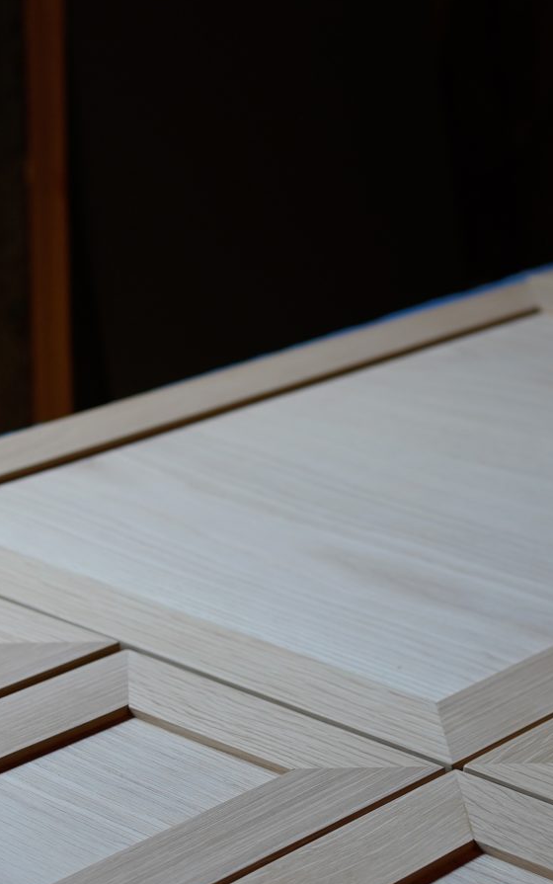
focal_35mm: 102
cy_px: 646
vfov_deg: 20.3
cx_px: 343
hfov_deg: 12.8
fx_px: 2458
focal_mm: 35
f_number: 3.2
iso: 100
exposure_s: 1/40
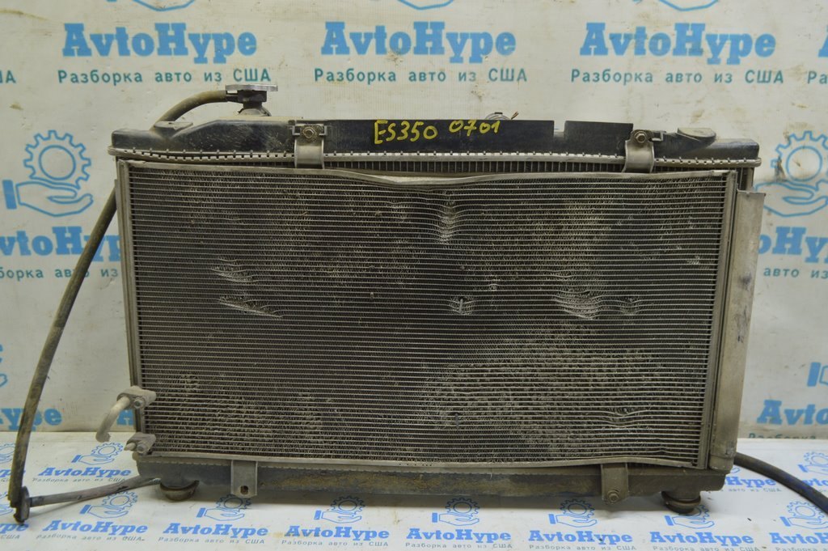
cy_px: 276
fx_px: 758
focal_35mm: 33
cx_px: 414
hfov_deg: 57.3
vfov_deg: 39.9
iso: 400
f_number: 5.6
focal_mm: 22
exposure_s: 1/20
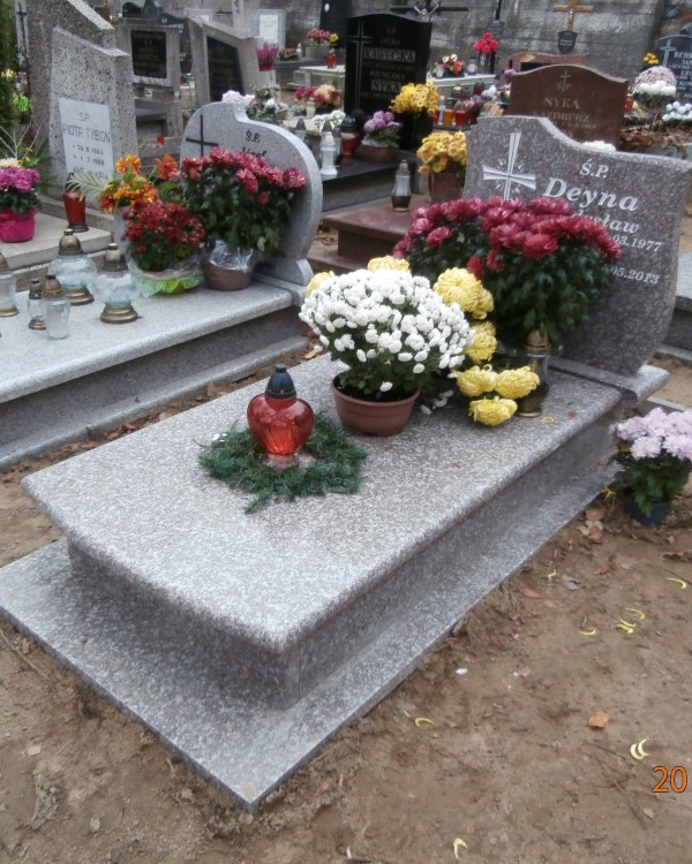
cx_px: 313
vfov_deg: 55.7
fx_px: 819
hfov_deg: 45.7
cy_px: 430
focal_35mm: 32
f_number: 3
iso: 100
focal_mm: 4.2
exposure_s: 1/40
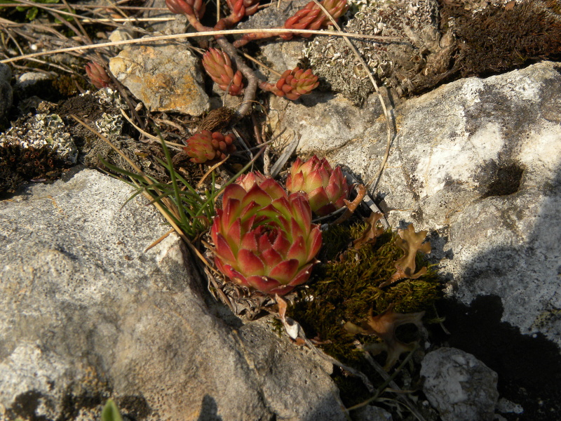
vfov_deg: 22.3
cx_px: 280
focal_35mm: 66
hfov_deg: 29.4
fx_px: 1070
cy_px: 210
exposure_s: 1/500
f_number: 6.3
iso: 100
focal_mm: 11.8
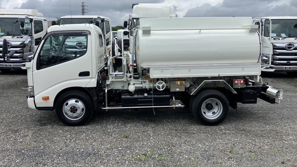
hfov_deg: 62.6
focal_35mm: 31
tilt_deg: -5.6
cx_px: 147
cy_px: 66
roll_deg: +0.3
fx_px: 244
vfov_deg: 37.6
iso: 32
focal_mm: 3.99
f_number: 1.8
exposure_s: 1/3040
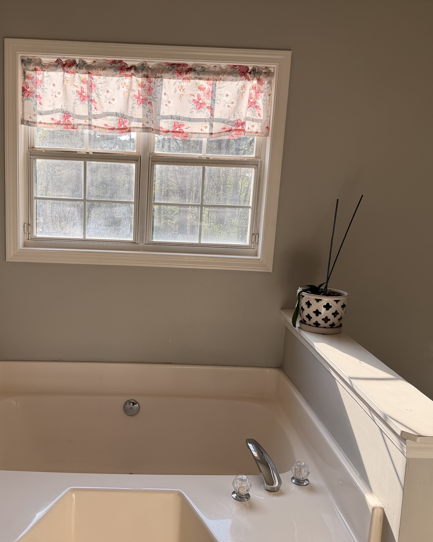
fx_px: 513
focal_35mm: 32
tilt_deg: -9.0
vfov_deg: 55.7
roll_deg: -2.7
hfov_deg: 45.4
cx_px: 165
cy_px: 277
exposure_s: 1/772
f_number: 1.78
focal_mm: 6.76
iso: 80
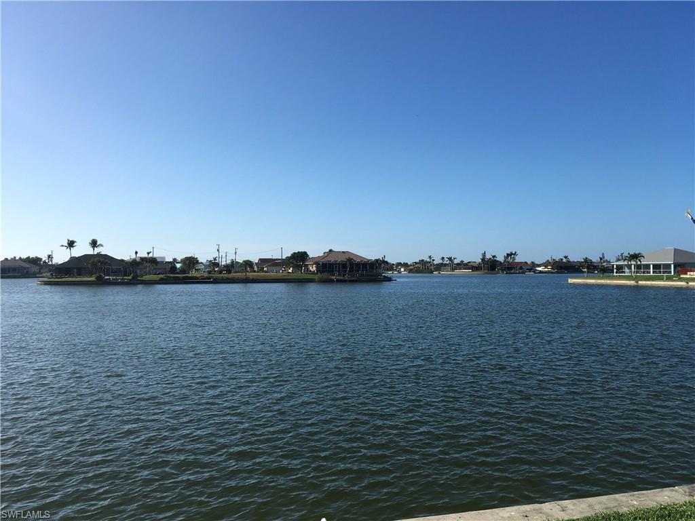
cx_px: 348
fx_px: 582
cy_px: 260
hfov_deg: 61.7
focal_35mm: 29
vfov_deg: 48.2
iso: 25
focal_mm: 4.15
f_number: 2.2
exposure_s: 1/2198
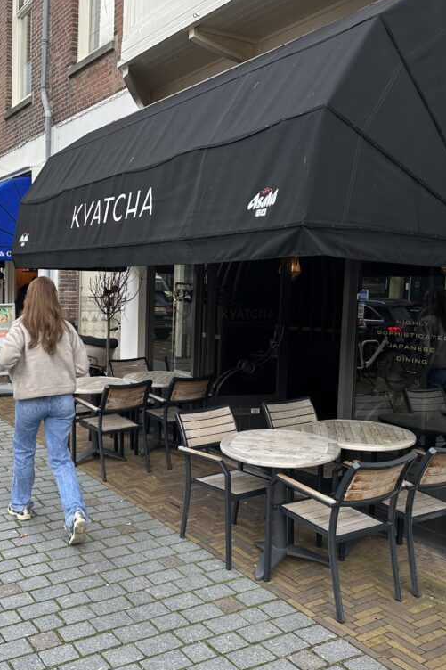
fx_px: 632
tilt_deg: -4.6
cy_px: 334
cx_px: 122
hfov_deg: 38.1
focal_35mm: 34
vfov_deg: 55.8
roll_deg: -1.2
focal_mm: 6.86
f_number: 1.78
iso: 80
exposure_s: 1/271
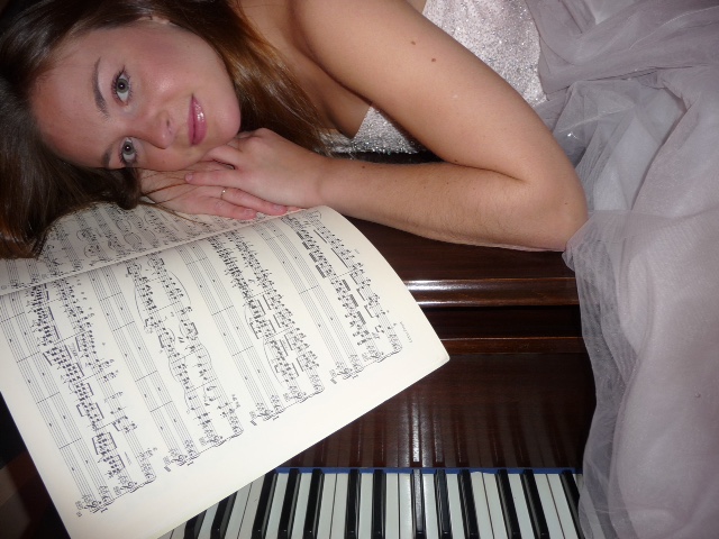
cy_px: 270
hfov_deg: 63.4
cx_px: 360
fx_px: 582
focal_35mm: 28
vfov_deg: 49.7
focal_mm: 4.7
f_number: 3.3
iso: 100
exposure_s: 1/8
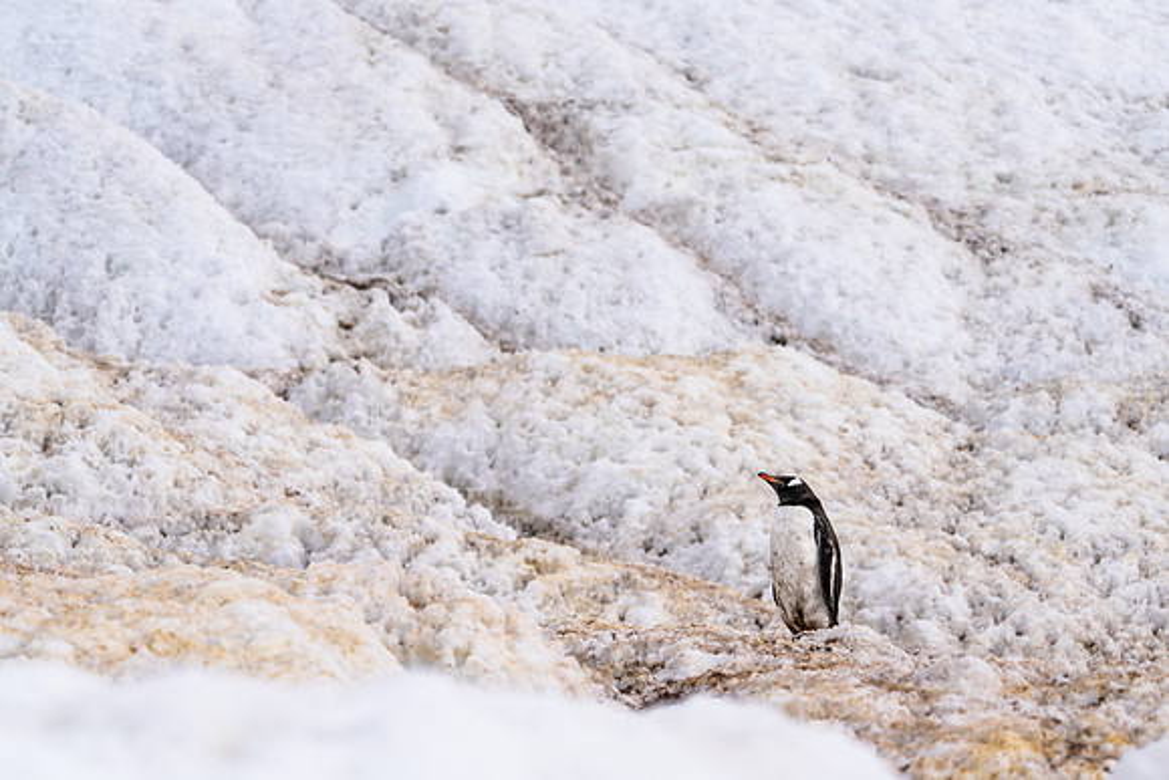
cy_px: 385
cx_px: 593
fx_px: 9056
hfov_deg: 7.4
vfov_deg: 4.9
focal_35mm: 279
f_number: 7.1
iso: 160
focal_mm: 275
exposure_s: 1/1000
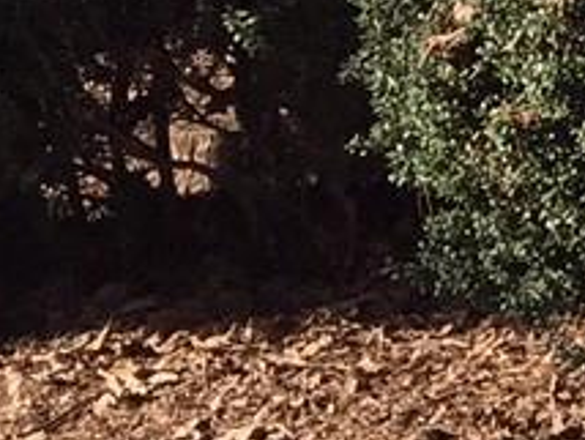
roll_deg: +1.2
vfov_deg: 6.5
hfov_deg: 7.2
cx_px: 2160
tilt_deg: -3.0
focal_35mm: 221
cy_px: -533
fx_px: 3739
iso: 40
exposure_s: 1/1464
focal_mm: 4.15
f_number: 2.2
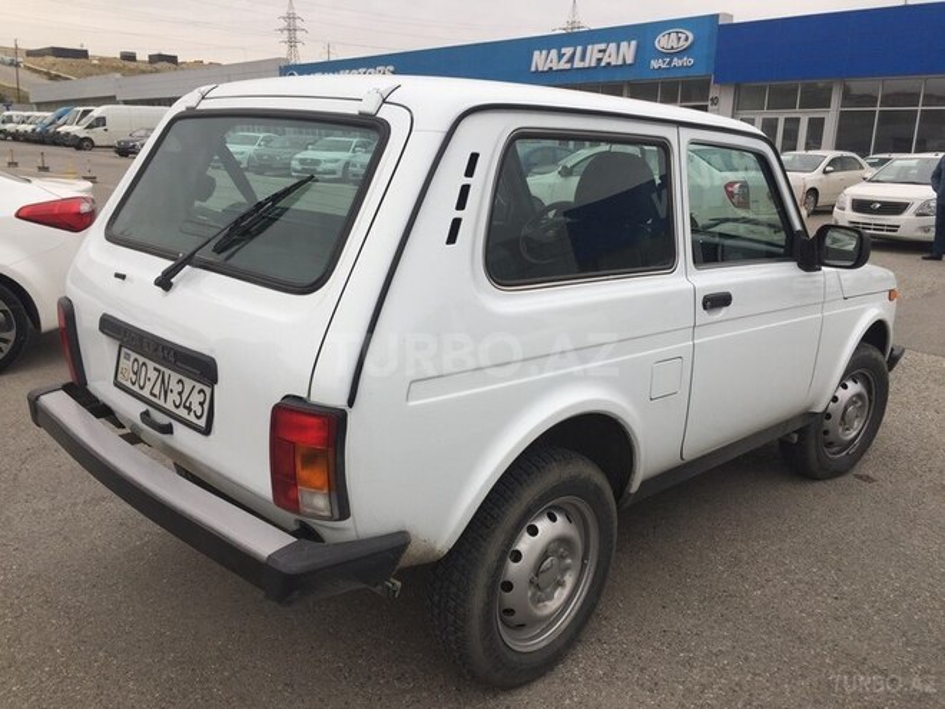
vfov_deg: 48.2
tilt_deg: -14.9
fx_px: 792
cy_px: 354
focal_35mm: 29
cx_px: 472
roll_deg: -1.5
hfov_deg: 61.7
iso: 32
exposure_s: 1/444
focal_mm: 4.15
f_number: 2.2
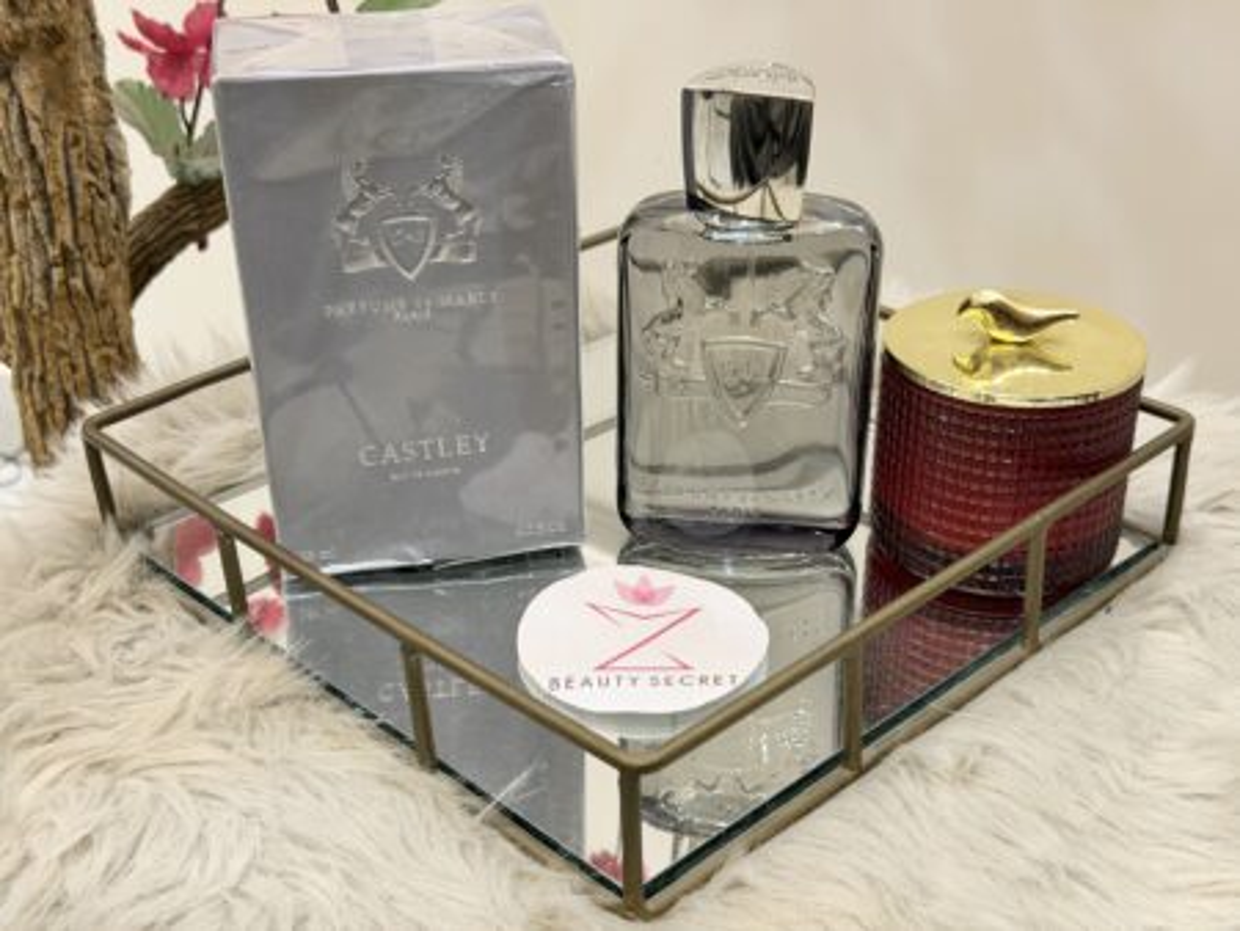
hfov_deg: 39.6
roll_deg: +1.0
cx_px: 620
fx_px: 1720
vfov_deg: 30.3
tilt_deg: -29.5
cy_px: 466
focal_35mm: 48
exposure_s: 1/33
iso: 200
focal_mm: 6.76
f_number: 1.78
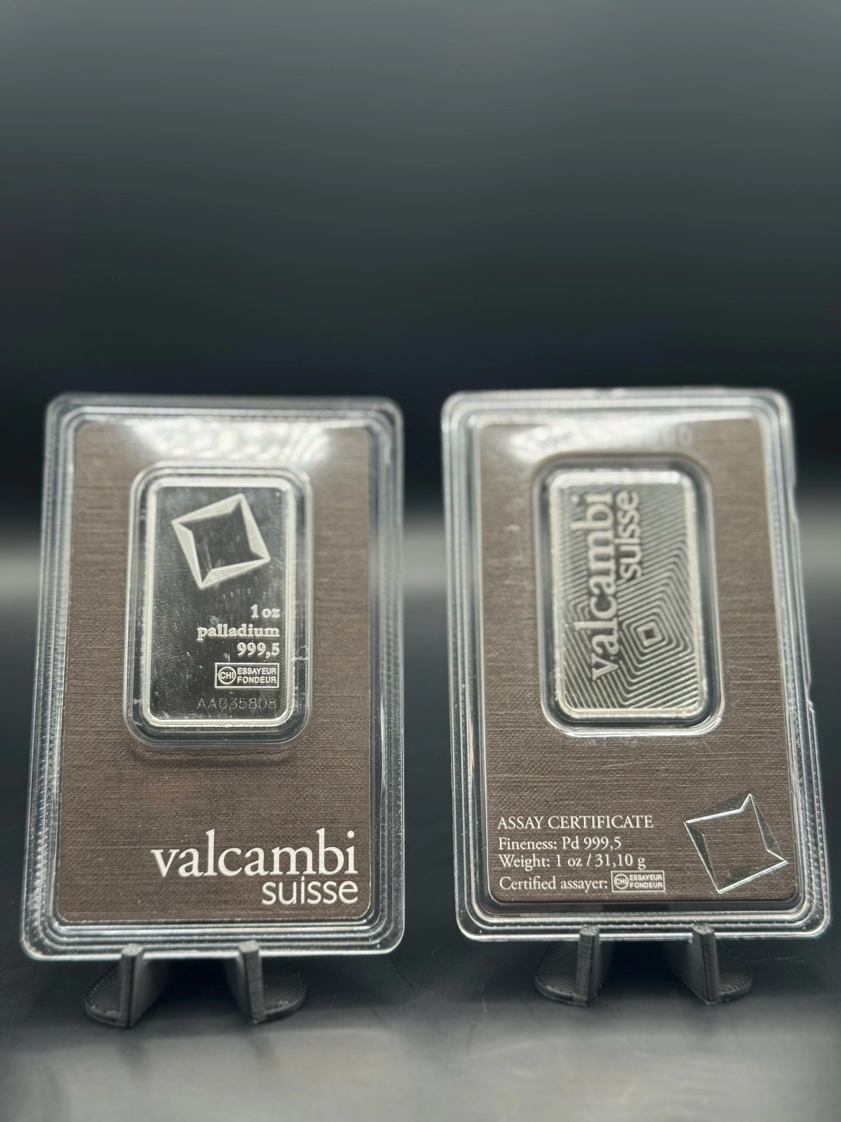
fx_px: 1555
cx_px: 420
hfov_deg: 30.3
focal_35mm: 48
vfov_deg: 39.7
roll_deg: +1.1
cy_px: 561
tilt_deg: -17.6
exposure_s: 1/170
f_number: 1.78
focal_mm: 6.76
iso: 64
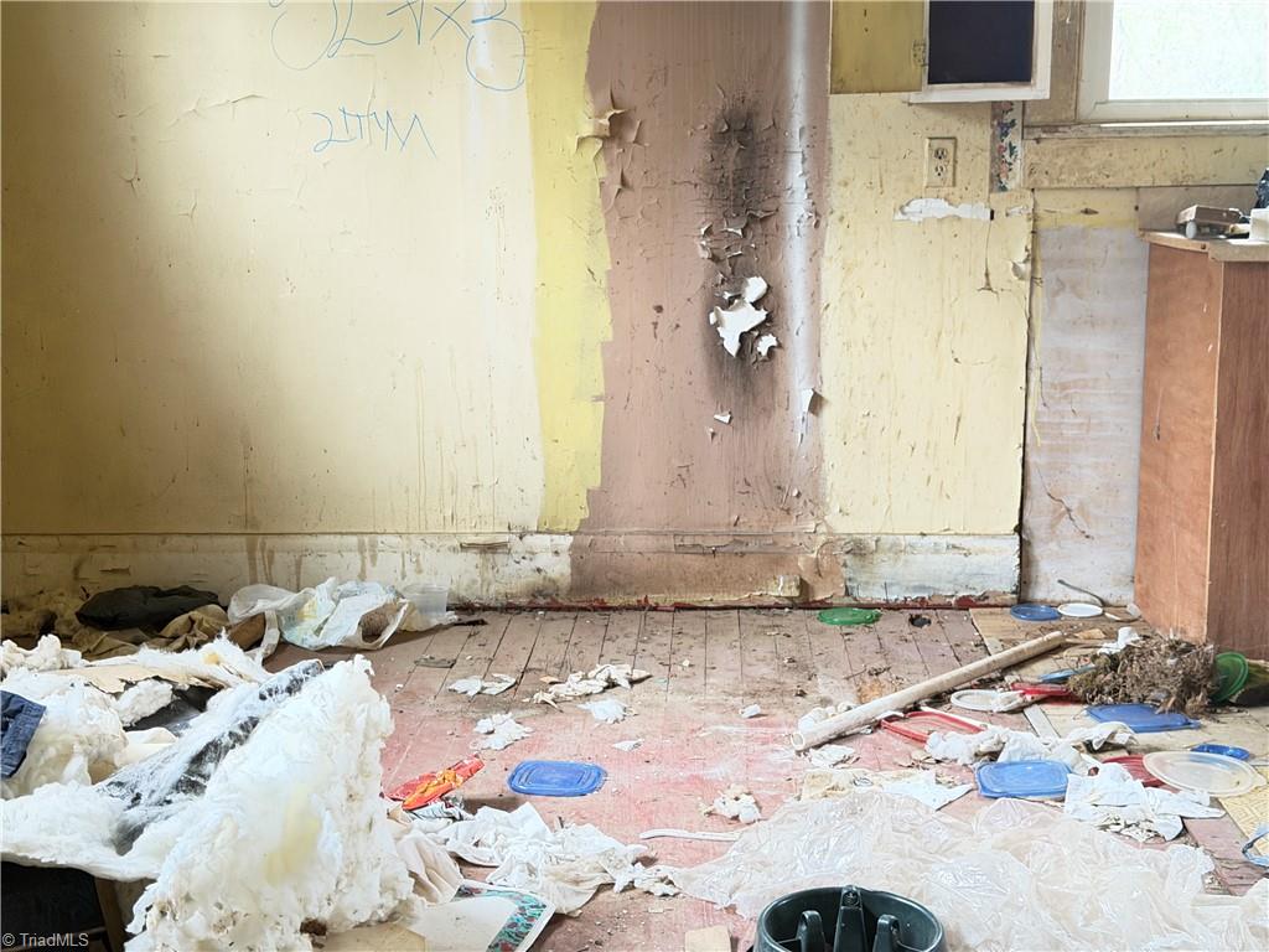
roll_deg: +0.3
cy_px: 476
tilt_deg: -10.4
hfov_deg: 39.7
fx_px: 1760
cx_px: 634
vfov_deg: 30.3
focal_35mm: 48
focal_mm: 6.76
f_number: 1.78
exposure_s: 1/37
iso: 500
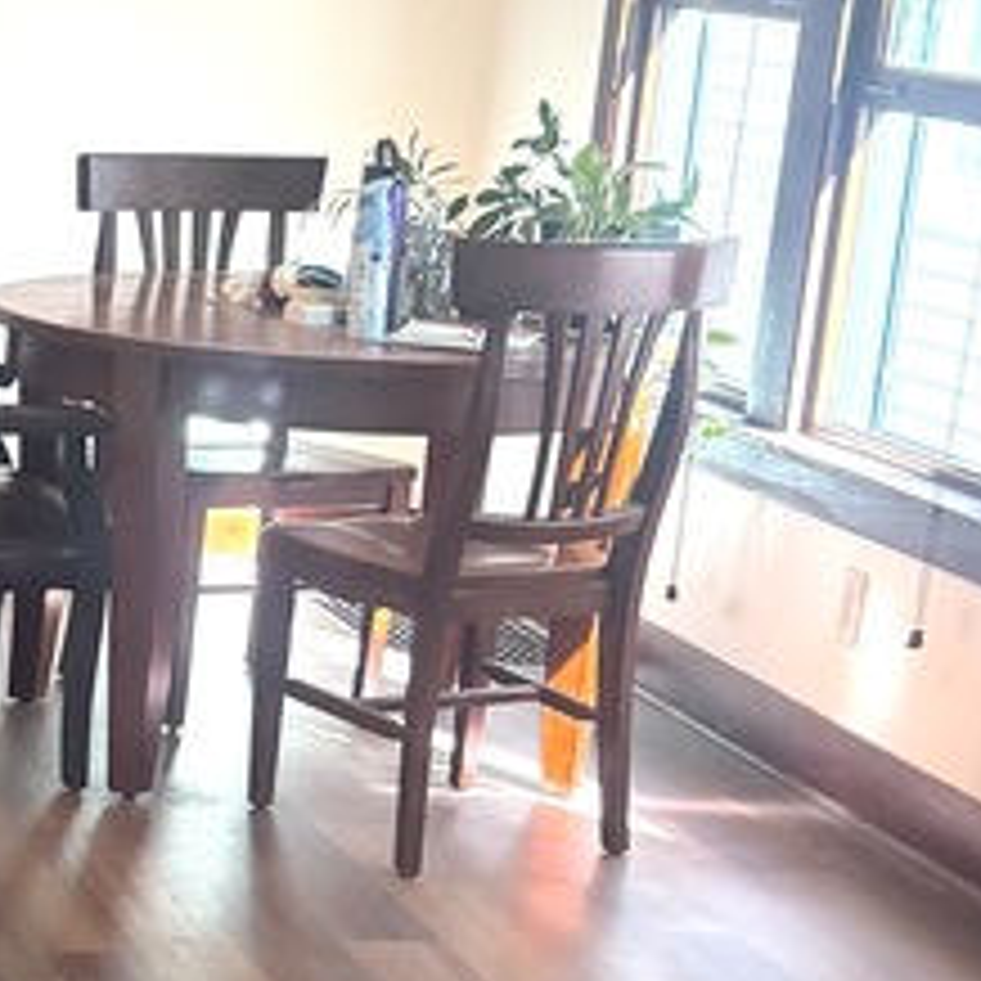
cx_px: -166
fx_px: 3367
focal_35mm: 105
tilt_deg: -16.2
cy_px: 914
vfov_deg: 16.3
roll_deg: -3.2
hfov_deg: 16.0
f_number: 1.78
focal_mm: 6.76
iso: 200
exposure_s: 1/120
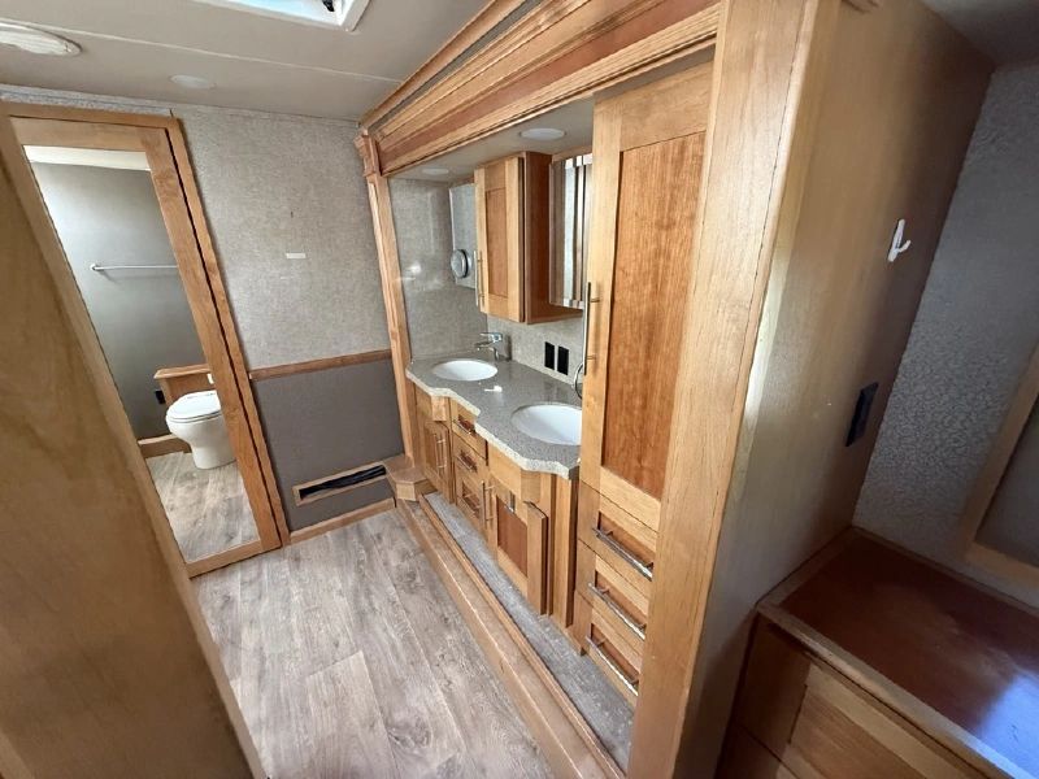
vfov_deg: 85.7
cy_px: 390
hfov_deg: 102.1
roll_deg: +1.4
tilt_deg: -18.3
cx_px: 520
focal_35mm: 14
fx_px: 420
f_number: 2.2
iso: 640
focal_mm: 2.22
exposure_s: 1/60
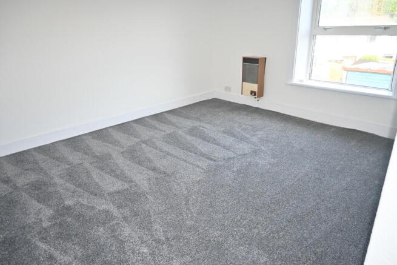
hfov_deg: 73.7
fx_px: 265
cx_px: 198
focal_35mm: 24
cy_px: 132
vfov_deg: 53.2
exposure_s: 1/60
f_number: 3.5
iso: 220
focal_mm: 16
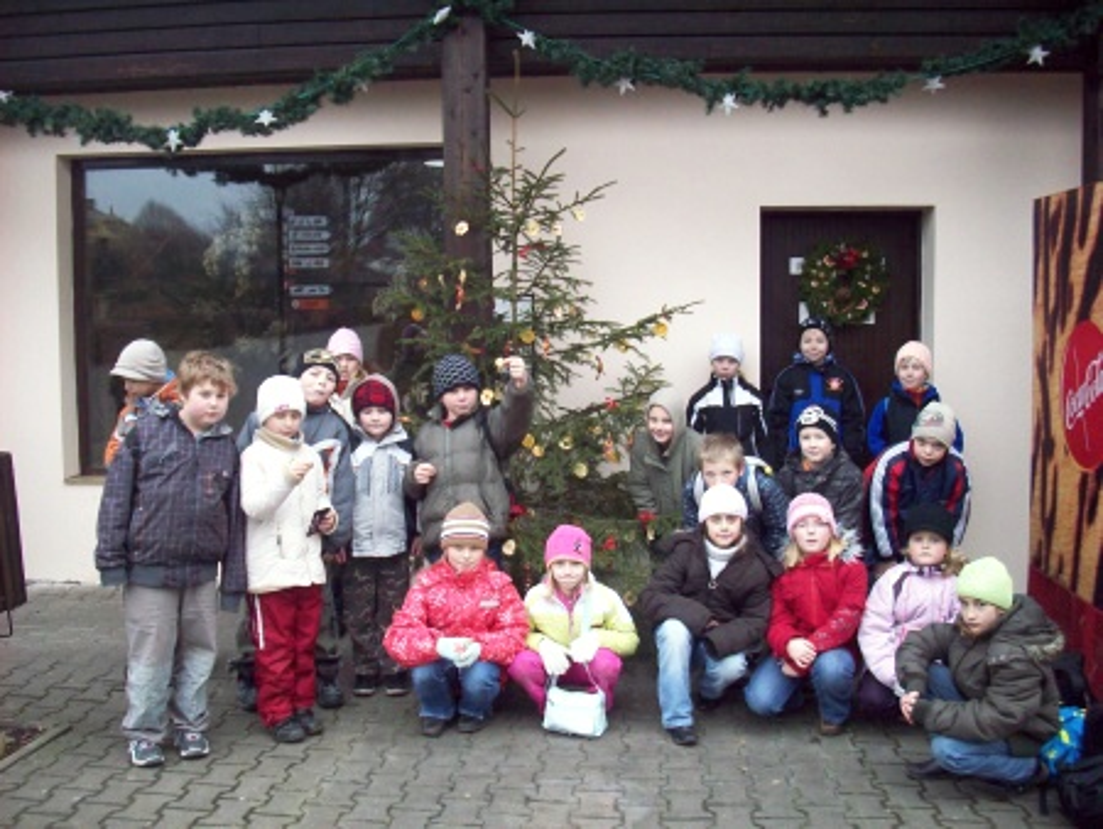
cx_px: 552
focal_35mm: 37
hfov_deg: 50.1
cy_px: 414
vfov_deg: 38.7
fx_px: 1180
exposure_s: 1/128
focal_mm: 6.2
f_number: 2.8
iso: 135
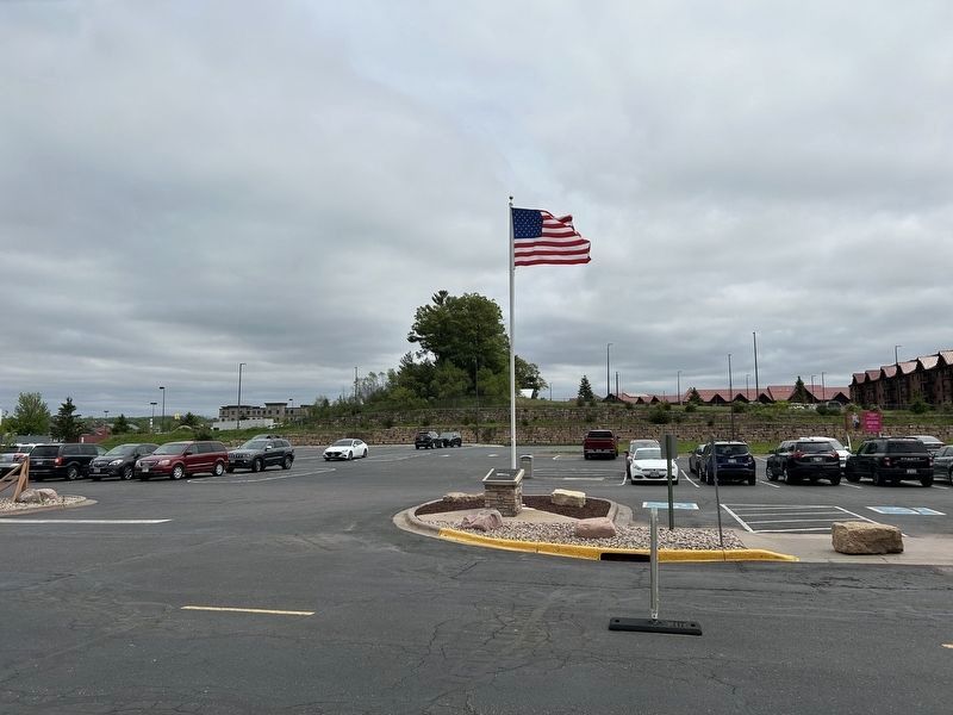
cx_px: 476
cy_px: 358
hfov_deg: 67.3
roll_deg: +0.6
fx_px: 716
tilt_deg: +5.9
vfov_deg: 53.1
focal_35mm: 26
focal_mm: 5.7
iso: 50
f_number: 1.5
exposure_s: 1/11364
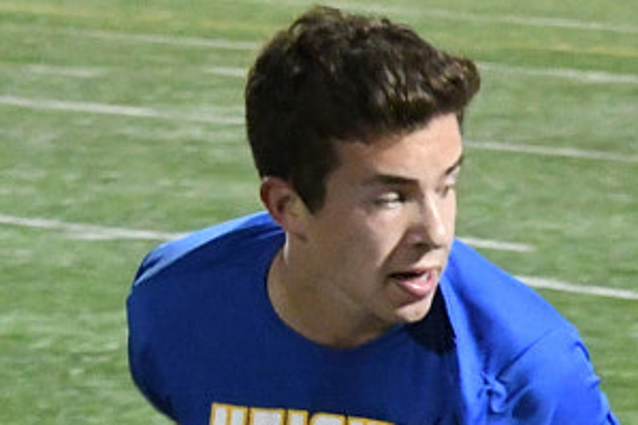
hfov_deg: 3.6
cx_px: 1295
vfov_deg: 2.4
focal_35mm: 562
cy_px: 451
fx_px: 9954
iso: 8000
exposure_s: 1/320
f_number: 5
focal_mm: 70
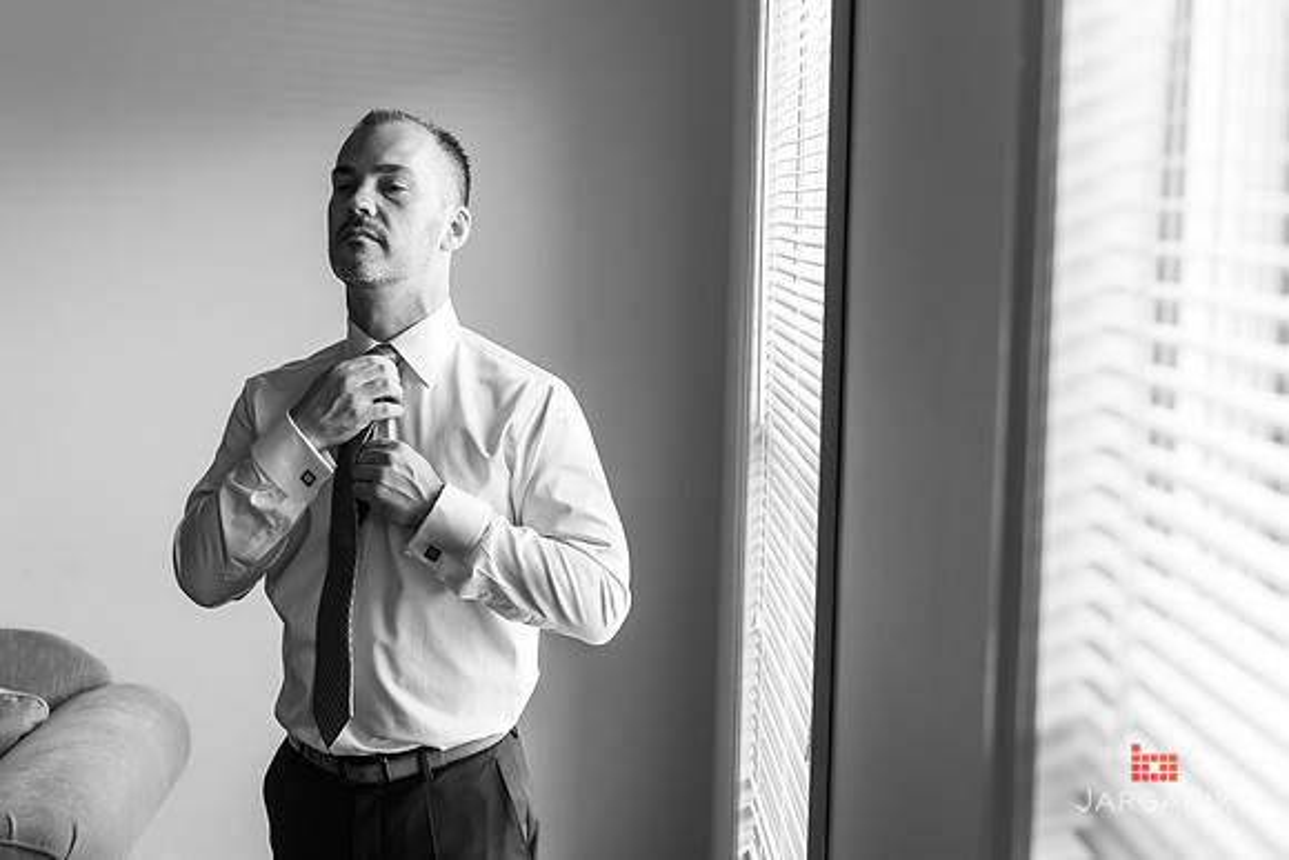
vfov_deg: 24.4
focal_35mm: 56
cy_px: 404
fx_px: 1993
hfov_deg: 35.8
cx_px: 572
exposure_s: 1/125
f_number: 3.2
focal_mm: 50
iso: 1000
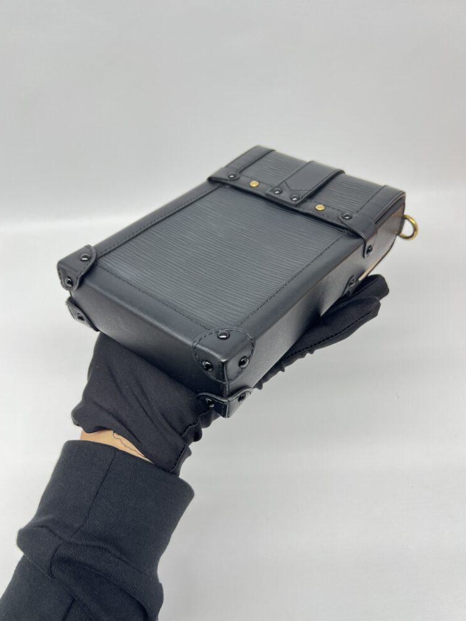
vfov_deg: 65.3
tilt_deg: -46.7
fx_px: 484
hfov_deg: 51.4
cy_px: 321
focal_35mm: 27
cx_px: 225
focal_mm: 5.7
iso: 80
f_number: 1.5
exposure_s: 1/100
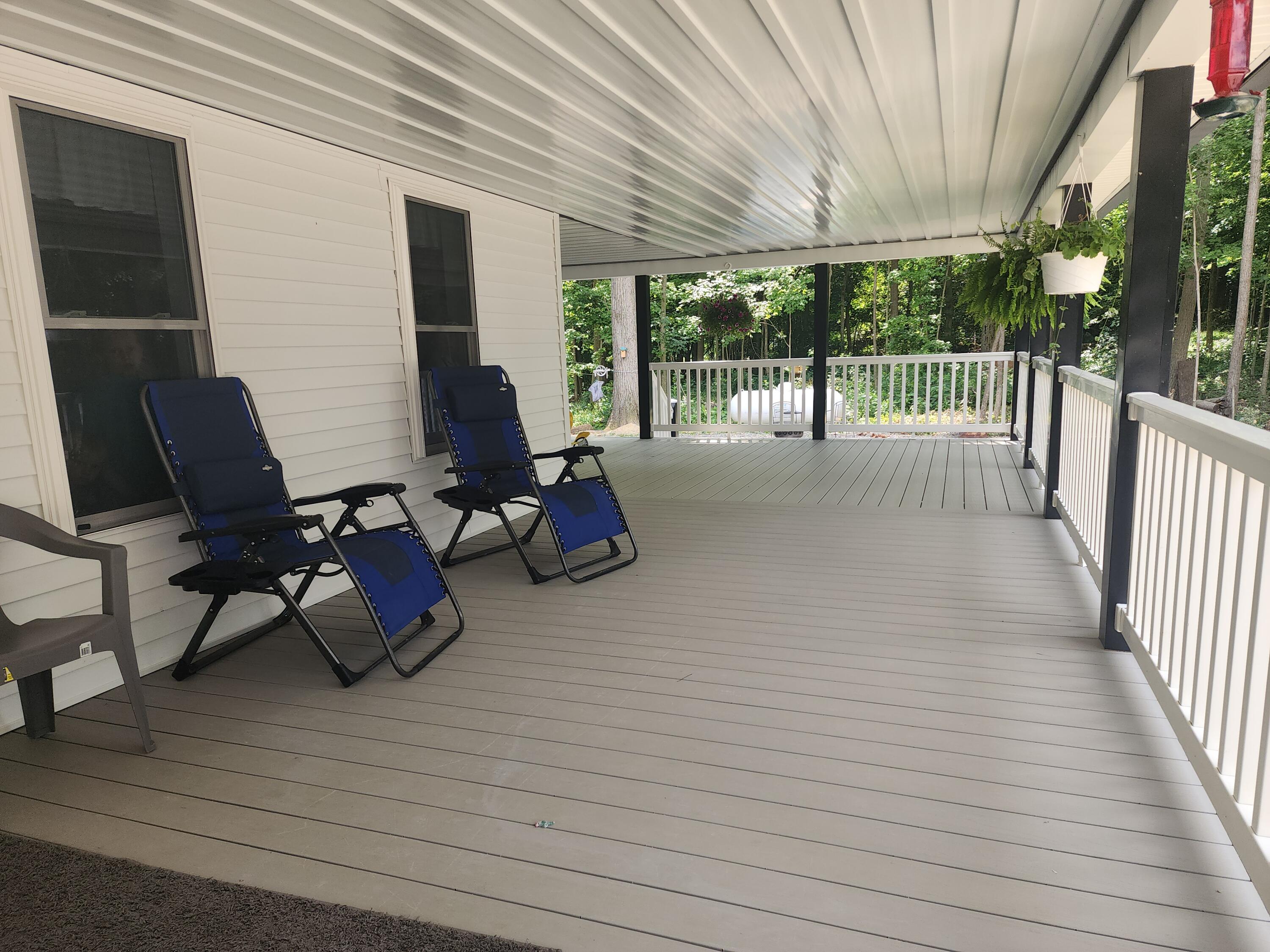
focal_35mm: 23
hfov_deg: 73.9
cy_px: 476
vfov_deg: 58.9
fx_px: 844
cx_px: 635
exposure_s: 1/120
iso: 16
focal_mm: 6.4
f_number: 1.8
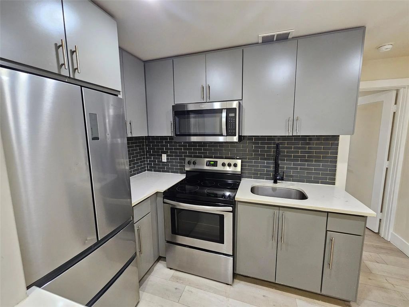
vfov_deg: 89.9
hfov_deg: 106.2
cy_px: 154
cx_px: 204
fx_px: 154
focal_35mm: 13
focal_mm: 2.2
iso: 320
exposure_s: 1/40
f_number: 2.2
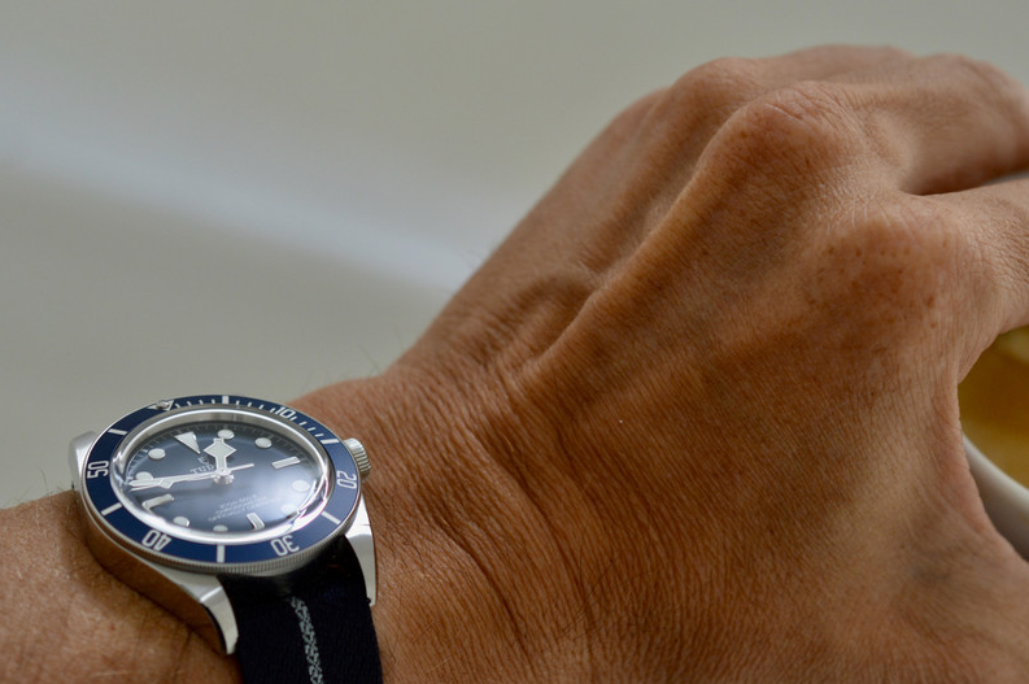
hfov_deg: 22.3
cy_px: 457
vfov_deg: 15.0
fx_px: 2598
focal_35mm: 91
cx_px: 661
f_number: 4
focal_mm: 40
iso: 400
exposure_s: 1/60
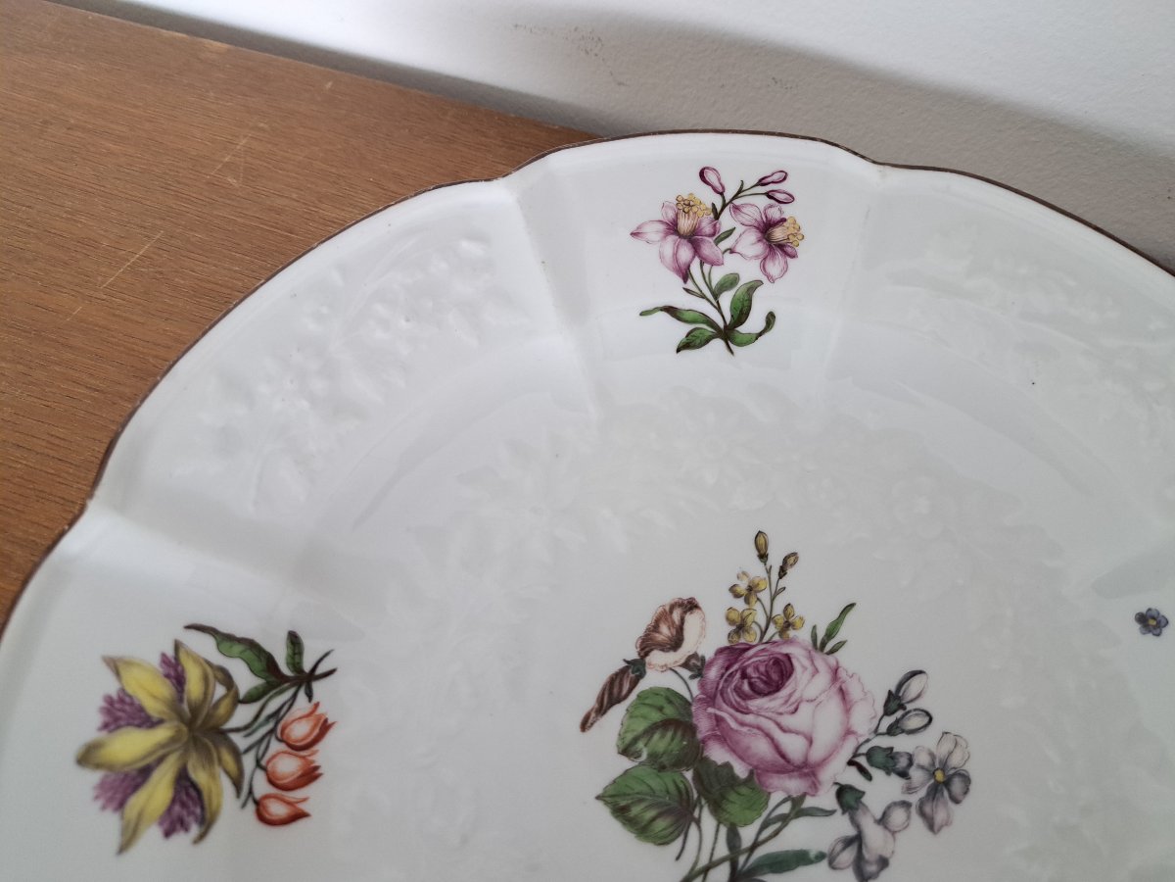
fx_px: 815
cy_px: 441
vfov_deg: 56.8
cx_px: 588
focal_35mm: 24
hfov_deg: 71.6
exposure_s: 1/50
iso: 400
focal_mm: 5.23
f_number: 1.8
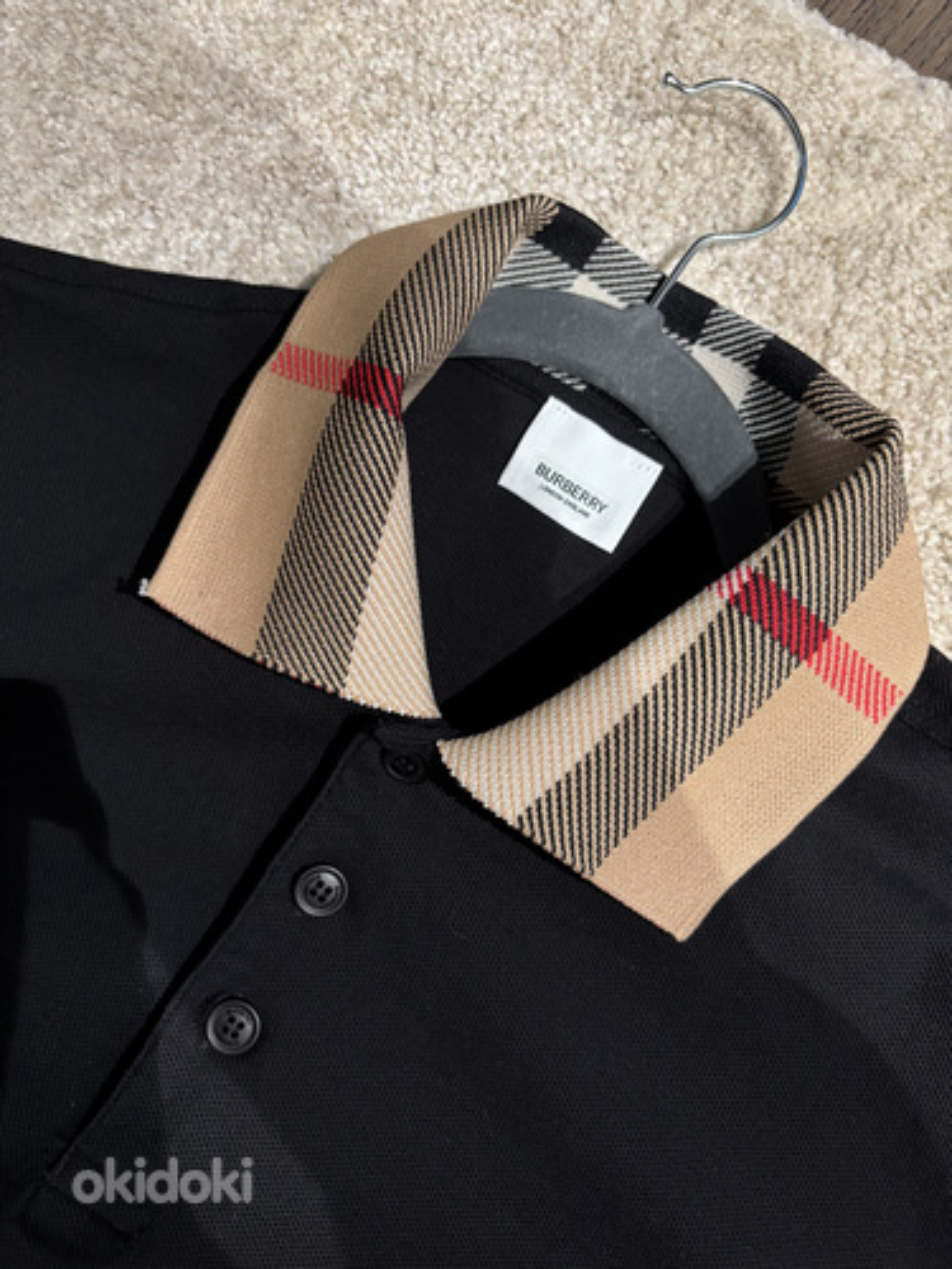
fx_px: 953
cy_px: 634
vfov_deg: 67.3
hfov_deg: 53.1
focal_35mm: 26
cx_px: 476
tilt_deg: -80.0
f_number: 1.6
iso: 400
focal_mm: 5.96
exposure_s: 1/33
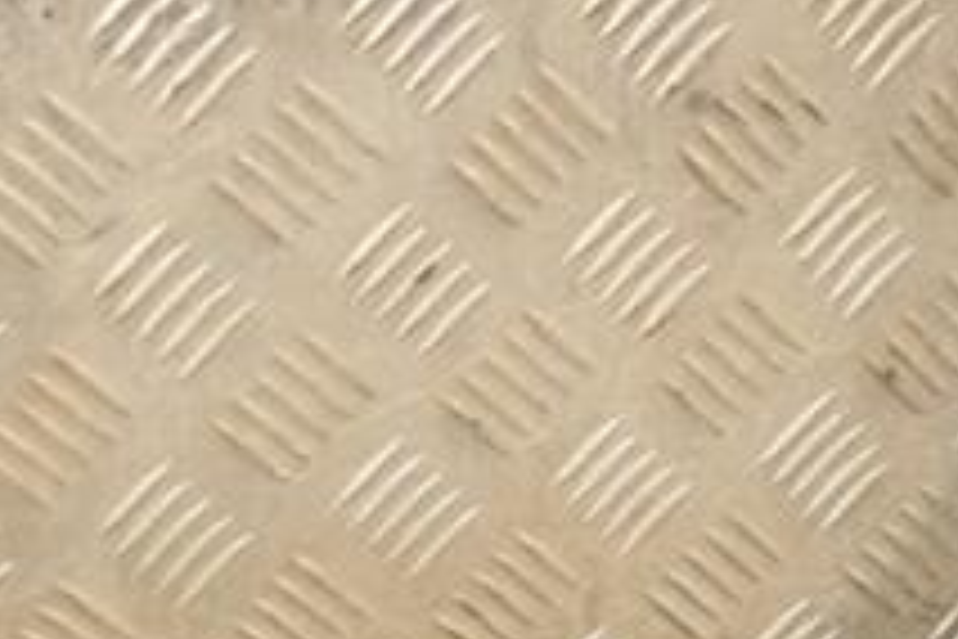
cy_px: 810
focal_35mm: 127
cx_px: 688
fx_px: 3379
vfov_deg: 10.6
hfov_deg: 16.1
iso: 800
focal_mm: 30
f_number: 5
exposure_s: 1/125
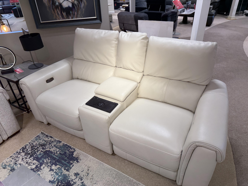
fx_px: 172
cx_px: 124
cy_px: 93
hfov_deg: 71.6
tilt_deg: -31.8
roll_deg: +2.5
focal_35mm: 24
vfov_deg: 56.8
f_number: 1.78
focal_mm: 6.76
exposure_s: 1/100
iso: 64
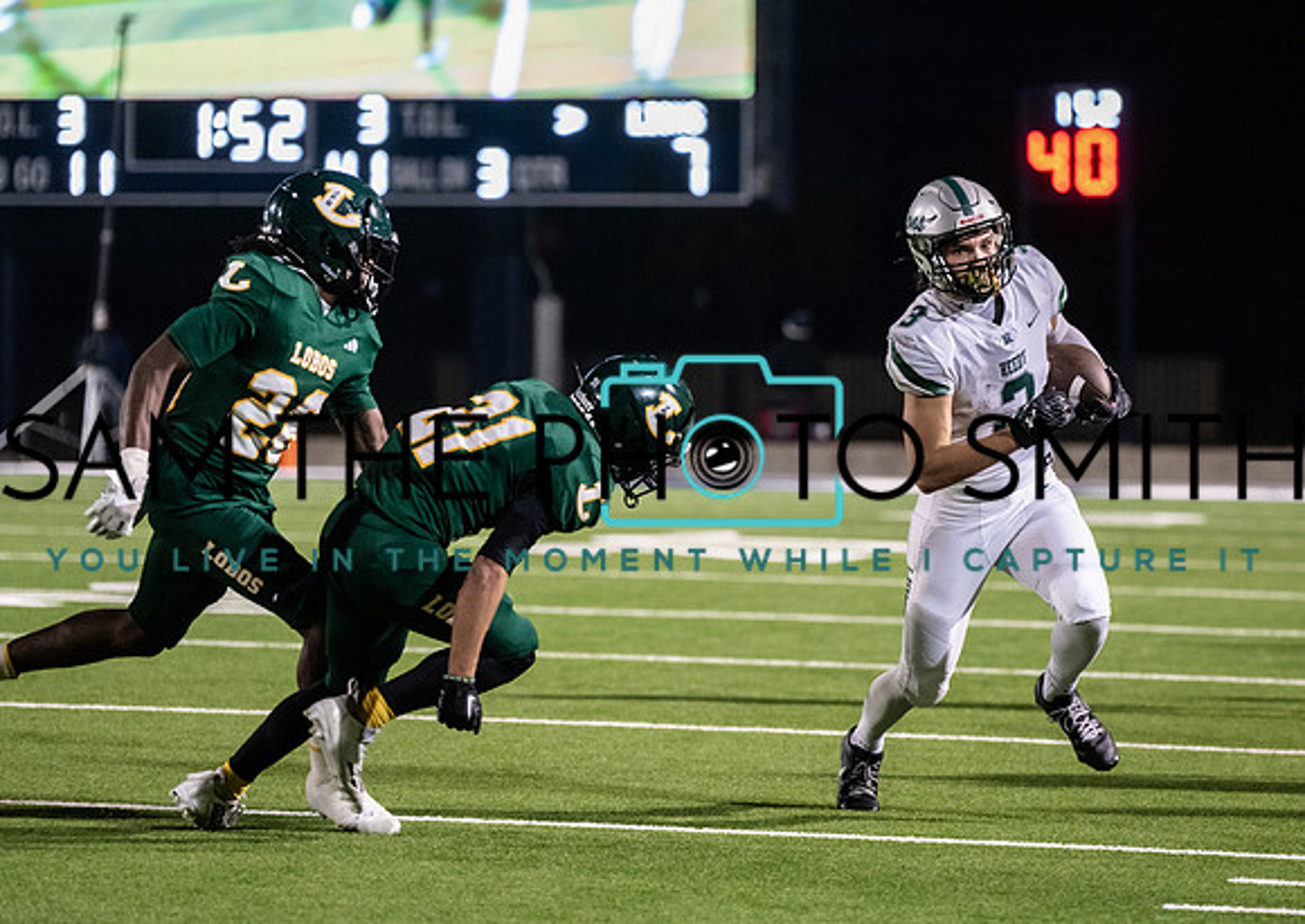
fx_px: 8067
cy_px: 447
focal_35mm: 218
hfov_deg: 9.2
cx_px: 862
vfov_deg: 6.6
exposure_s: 1/1250
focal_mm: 152
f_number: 2.8
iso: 4000
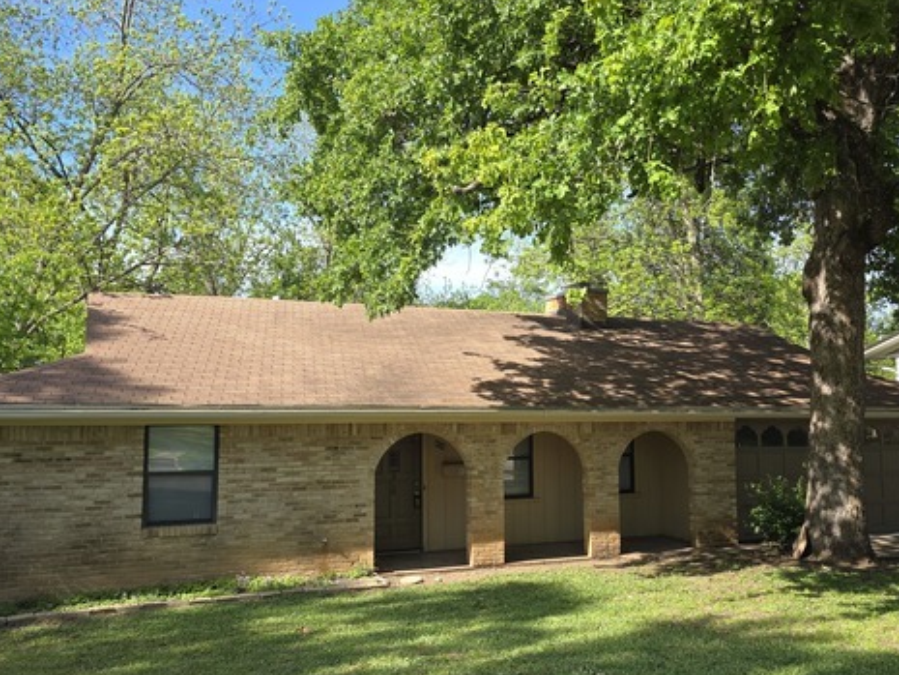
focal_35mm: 33
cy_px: 367
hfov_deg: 55.3
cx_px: 475
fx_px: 857
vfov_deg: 42.9
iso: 12
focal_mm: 6.3
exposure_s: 1/275
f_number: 1.7
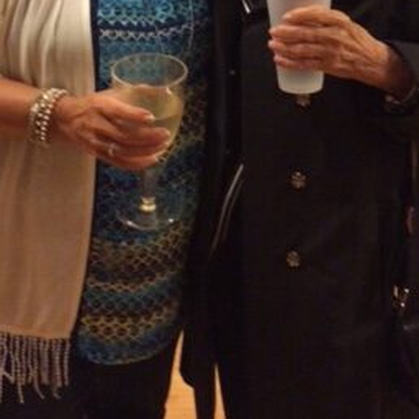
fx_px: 876
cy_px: -69
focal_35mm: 64
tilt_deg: -13.9
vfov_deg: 24.6
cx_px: 208
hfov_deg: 26.9
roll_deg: +1.6
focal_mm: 4.15
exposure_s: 1/15
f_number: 2.2
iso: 500
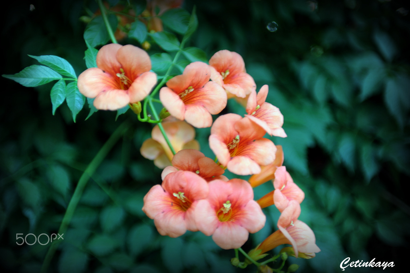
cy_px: 136
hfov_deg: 43.6
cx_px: 205
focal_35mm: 45
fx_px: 512
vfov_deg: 29.8
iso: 200
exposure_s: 1/15
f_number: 2.8
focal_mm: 45
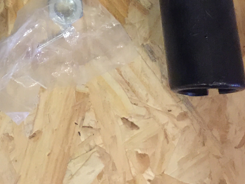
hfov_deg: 25.1
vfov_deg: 18.6
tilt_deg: -80.9
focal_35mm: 74
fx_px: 524
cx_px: 1
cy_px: -47
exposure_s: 1/4
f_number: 2.2
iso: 125
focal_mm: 4.15
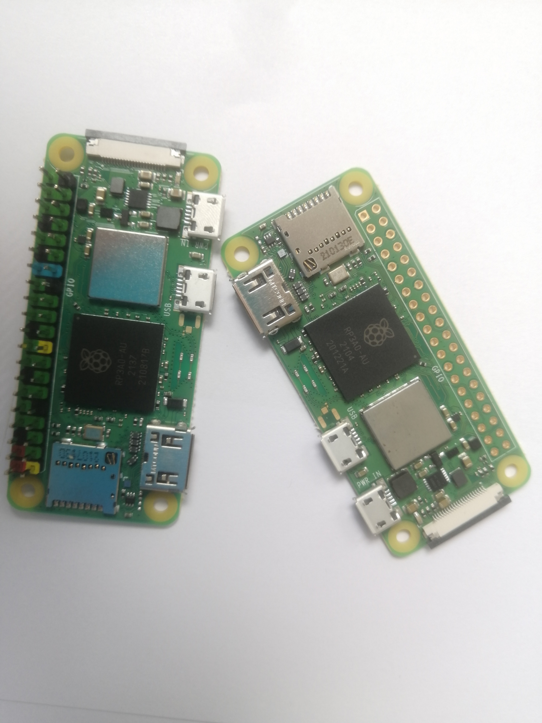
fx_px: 564
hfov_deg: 51.4
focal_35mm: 27
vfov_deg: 65.3
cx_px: 271
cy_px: 362
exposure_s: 1/30
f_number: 1.8
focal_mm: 3.62
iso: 50
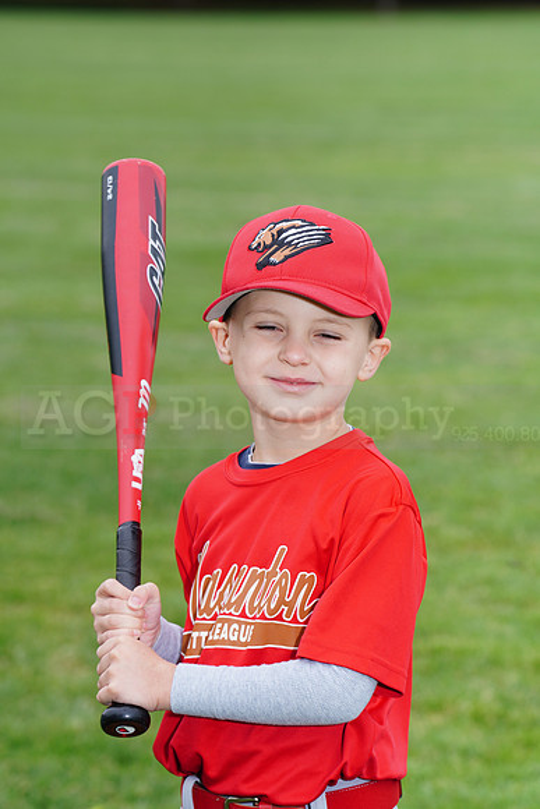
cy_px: 404
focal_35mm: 200
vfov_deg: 10.3
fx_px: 4497
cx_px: 270
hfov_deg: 6.9
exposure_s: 1/250
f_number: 9
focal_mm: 200
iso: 200
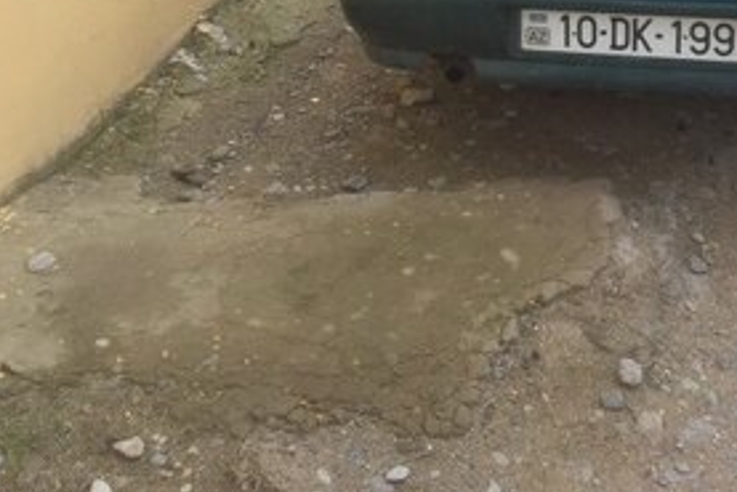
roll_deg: +3.6
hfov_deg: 36.6
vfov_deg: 23.2
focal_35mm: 54
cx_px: 463
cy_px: -82
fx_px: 1106
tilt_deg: -14.5
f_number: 2.2
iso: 32
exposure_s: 1/527
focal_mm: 4.15
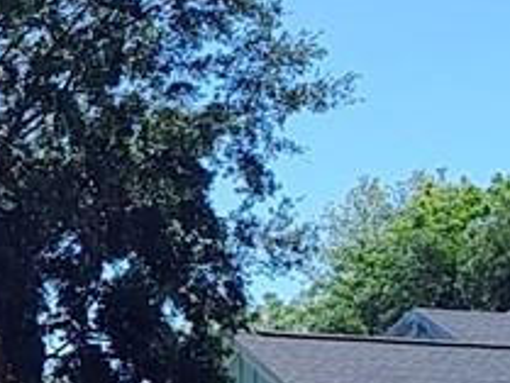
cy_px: 227
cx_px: -700
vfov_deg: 7.8
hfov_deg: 9.3
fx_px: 2816
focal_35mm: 191
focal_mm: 4.71
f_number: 1.7
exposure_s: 1/1623
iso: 100
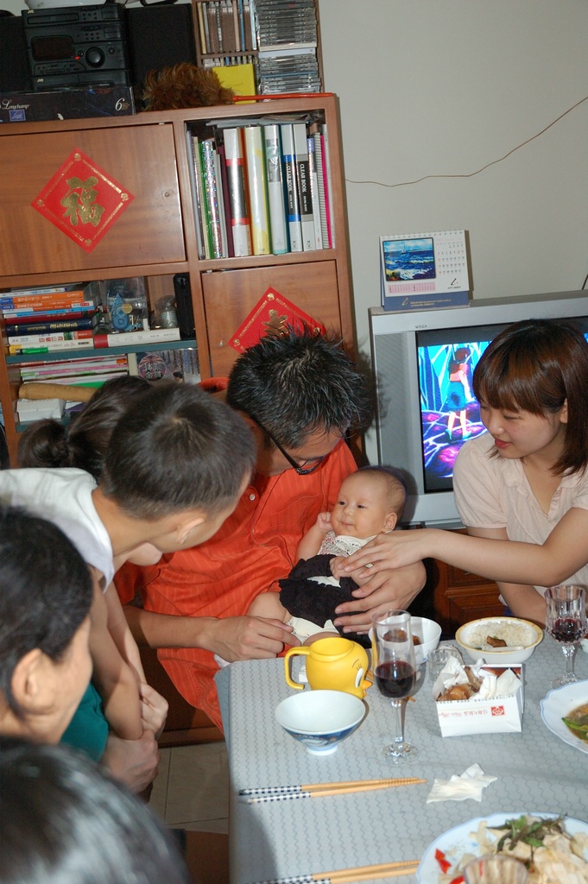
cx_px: 294
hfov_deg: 28.9
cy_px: 442
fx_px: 1141
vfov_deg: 42.4
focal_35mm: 46
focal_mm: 31
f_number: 4
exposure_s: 1/60
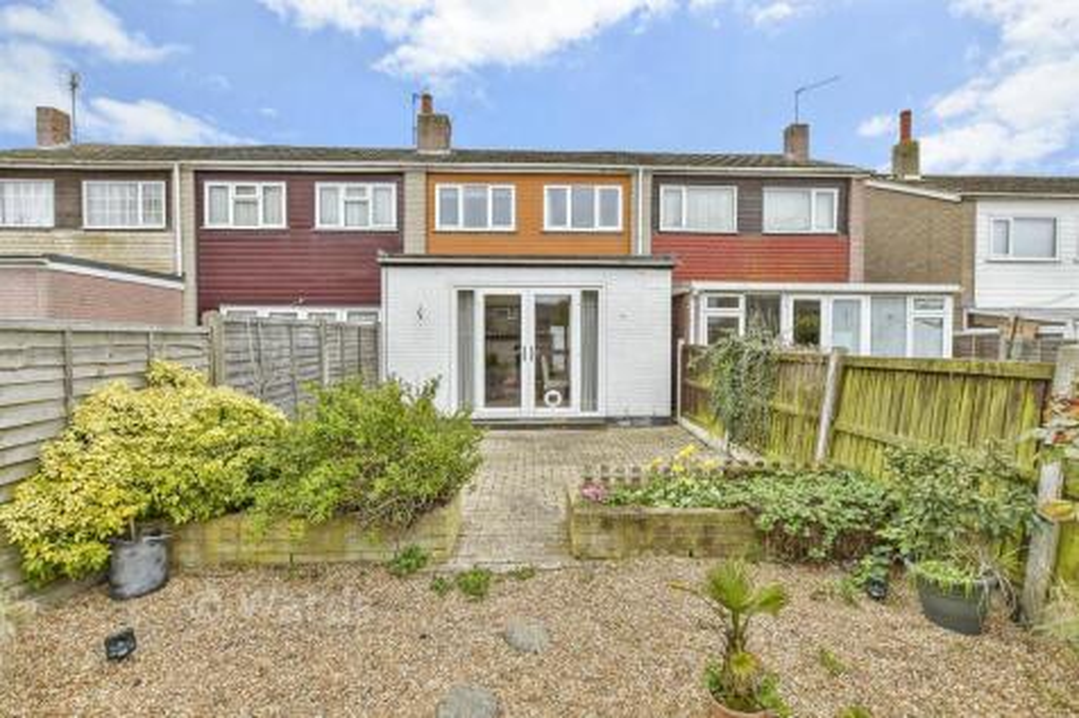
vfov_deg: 77.3
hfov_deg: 100.4
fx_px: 449
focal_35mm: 15
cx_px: 540
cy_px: 359
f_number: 8
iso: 500
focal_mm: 10
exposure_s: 1/250
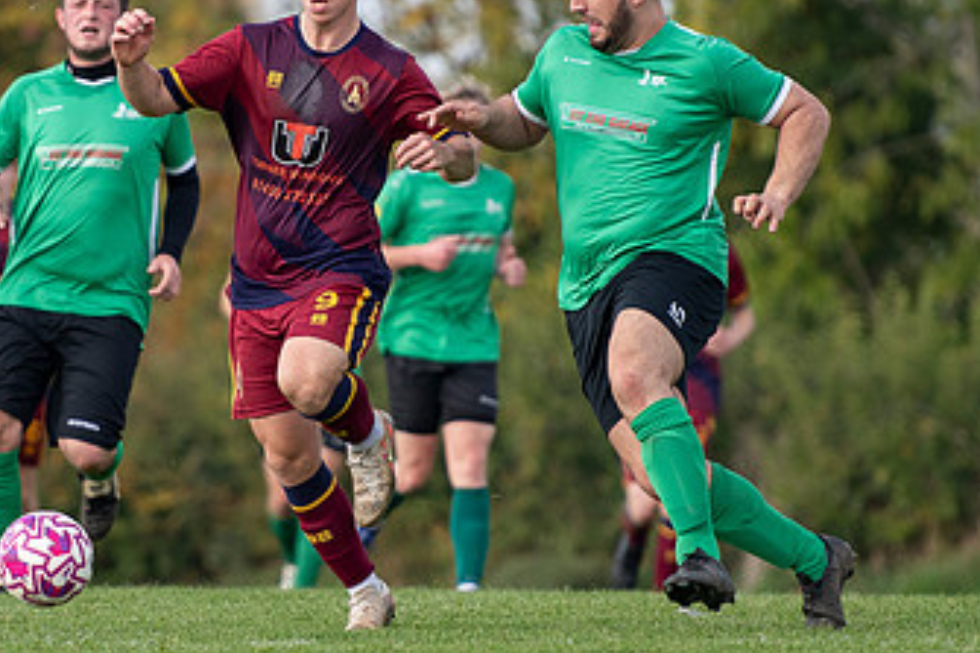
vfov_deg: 2.2
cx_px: 242
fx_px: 17358
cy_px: 278
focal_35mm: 638
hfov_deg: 3.2
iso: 320
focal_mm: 200
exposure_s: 1/2000
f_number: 2.8
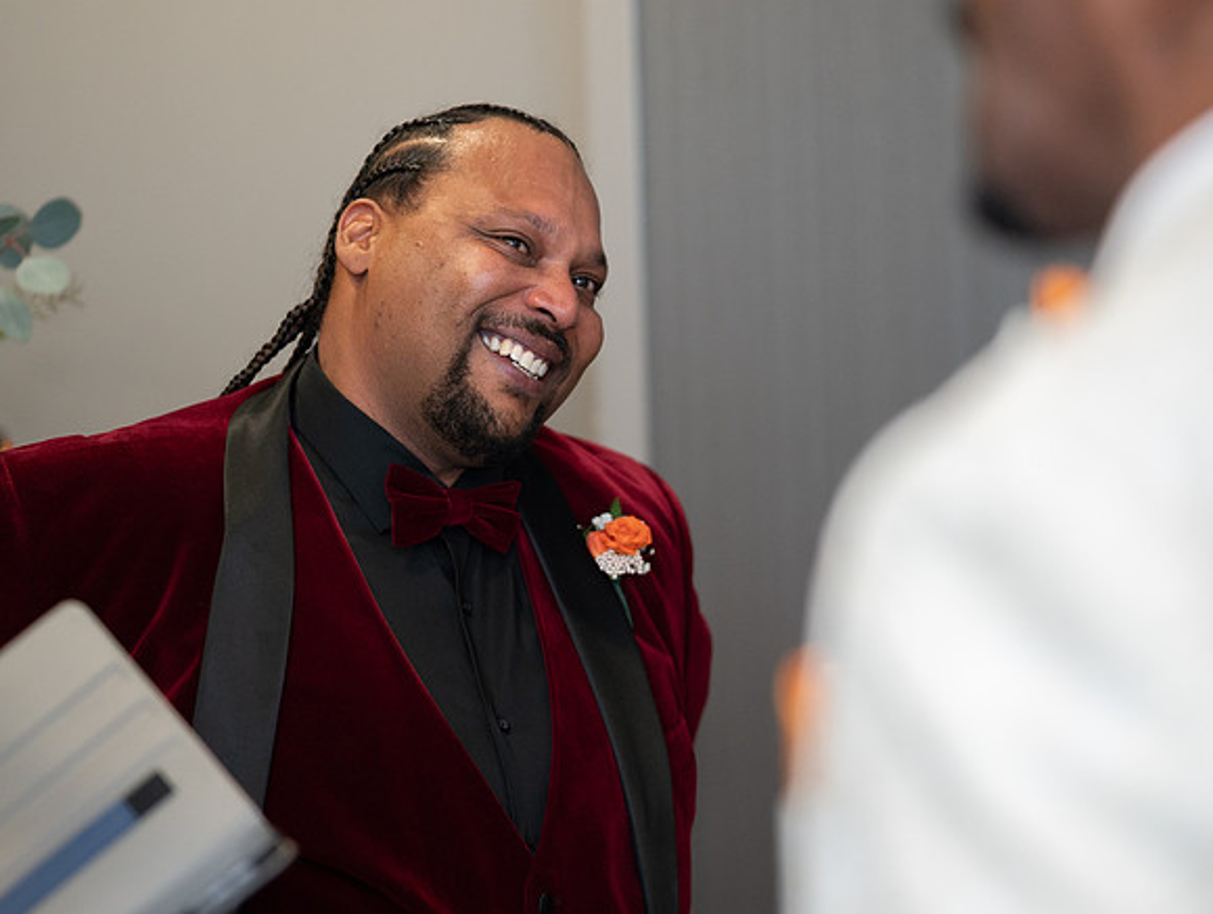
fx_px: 4152
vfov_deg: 12.6
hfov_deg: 16.6
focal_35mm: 118
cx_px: 549
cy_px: 431
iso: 640
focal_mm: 85
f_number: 2
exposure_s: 1/400
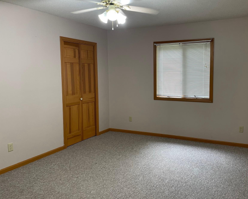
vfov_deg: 47.1
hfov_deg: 56.6
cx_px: 151
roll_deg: +0.7
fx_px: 228
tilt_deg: -5.4
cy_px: 89
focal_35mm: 31
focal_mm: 4.2
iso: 100
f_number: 1.6
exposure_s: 1/60
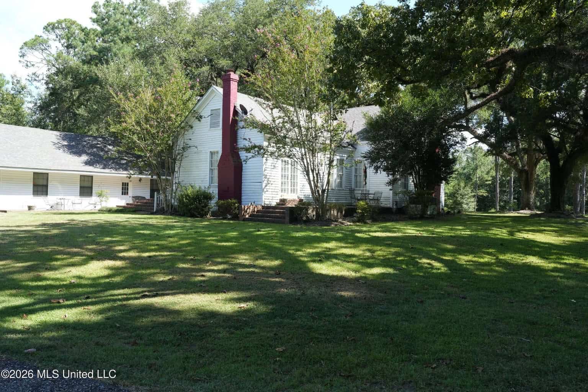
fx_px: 474
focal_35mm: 29
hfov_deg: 63.7
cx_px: 294
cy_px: 196
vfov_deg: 45.0
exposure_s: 1/160
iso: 320
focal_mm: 29
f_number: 8
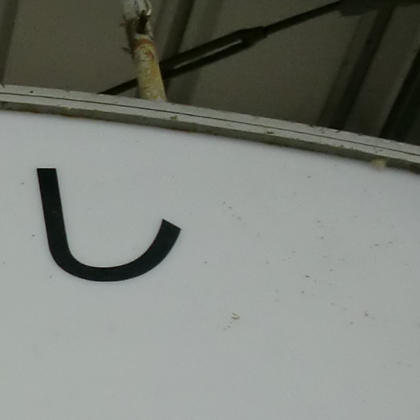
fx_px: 2224
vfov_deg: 10.6
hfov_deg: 10.3
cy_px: 516
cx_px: -262
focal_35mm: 162
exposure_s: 1/800
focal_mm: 6.3
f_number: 3.1
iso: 64
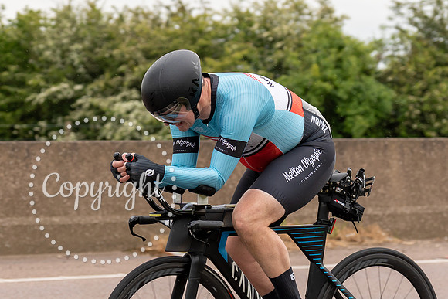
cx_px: 136
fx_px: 2328
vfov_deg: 7.3
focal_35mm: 187
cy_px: 160
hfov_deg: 11.0
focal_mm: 70
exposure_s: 1/1000
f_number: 3.5
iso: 250
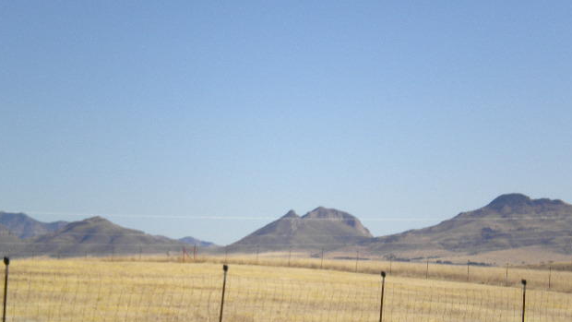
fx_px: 1638
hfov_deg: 19.8
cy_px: 185
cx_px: 290
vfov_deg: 11.2
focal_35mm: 108
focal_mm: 17.3
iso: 80
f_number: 8
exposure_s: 1/317
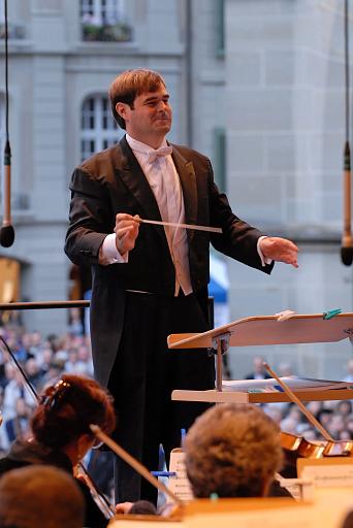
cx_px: 176
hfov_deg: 7.3
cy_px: 264
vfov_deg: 11.0
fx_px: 2754
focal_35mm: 188
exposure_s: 1/80
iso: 800
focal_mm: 125
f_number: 4.5
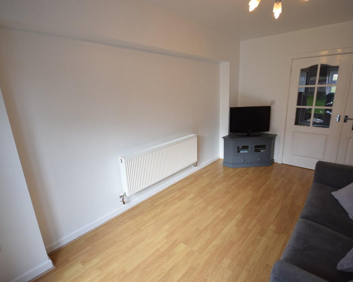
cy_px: 140
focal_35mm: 17
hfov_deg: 89.3
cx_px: 196
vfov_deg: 77.0
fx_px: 178
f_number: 4
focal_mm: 10
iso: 450
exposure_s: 1/60
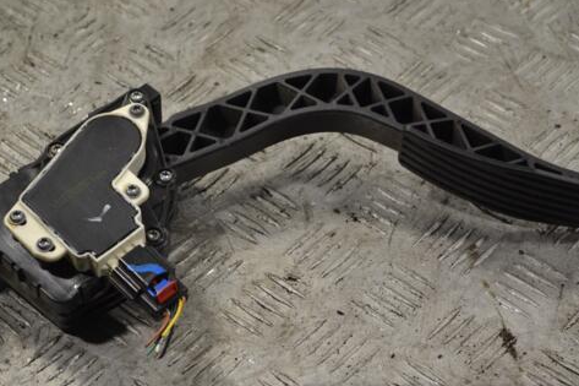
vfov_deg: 13.1
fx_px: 1682
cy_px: 239
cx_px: 279
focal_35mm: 105
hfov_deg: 19.5
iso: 400
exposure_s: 1/80
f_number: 5.6
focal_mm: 55
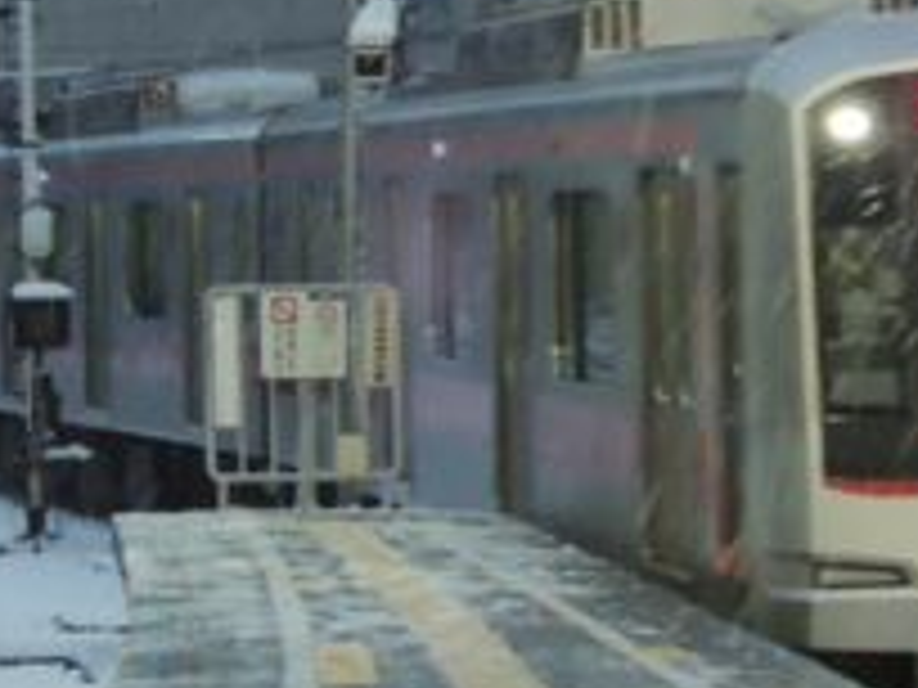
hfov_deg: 8.4
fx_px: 6232
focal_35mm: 235
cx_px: 410
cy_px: 306
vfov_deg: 6.3
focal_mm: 17.8
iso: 800
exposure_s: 1/25
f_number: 4.1
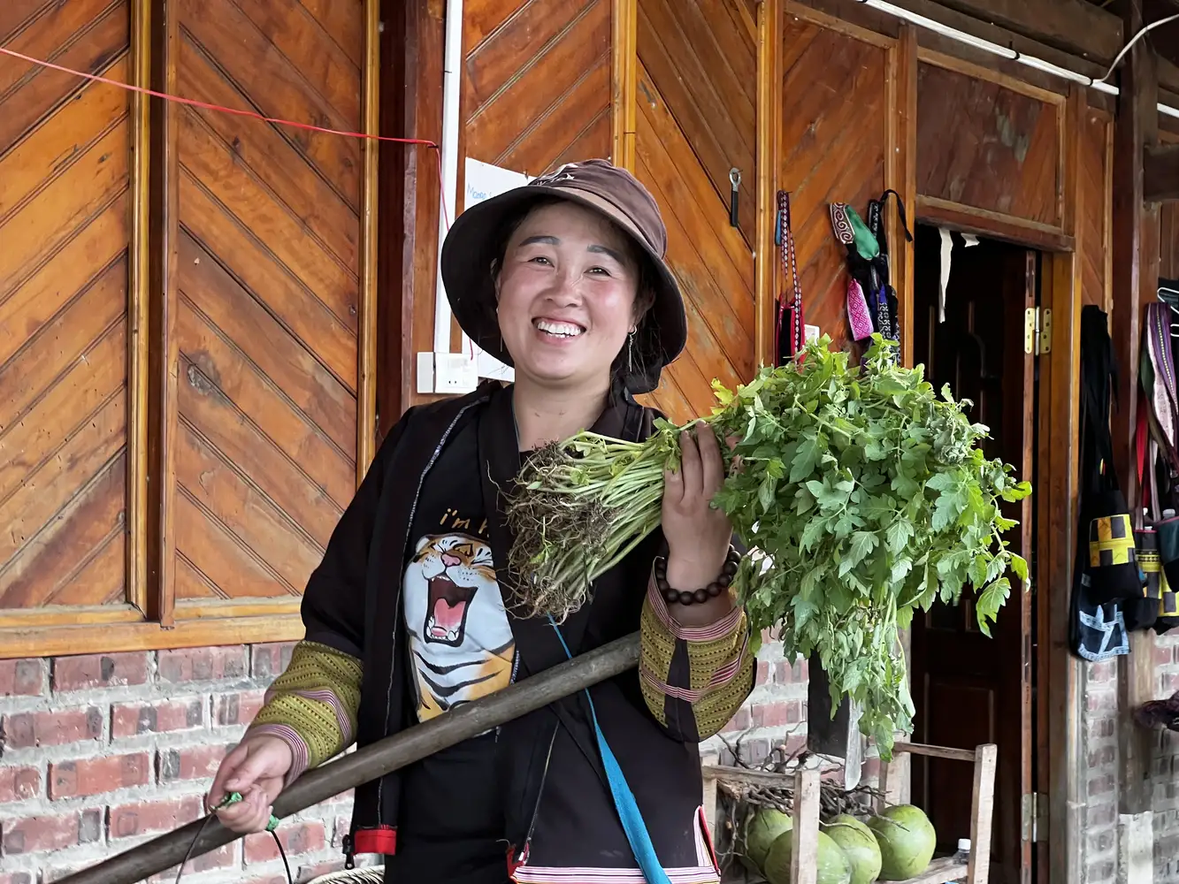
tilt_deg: +2.6
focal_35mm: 77
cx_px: 590
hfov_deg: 25.3
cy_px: 442
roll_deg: -0.8
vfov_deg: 19.1
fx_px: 2623
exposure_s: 1/66
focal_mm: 9
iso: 200
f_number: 2.8
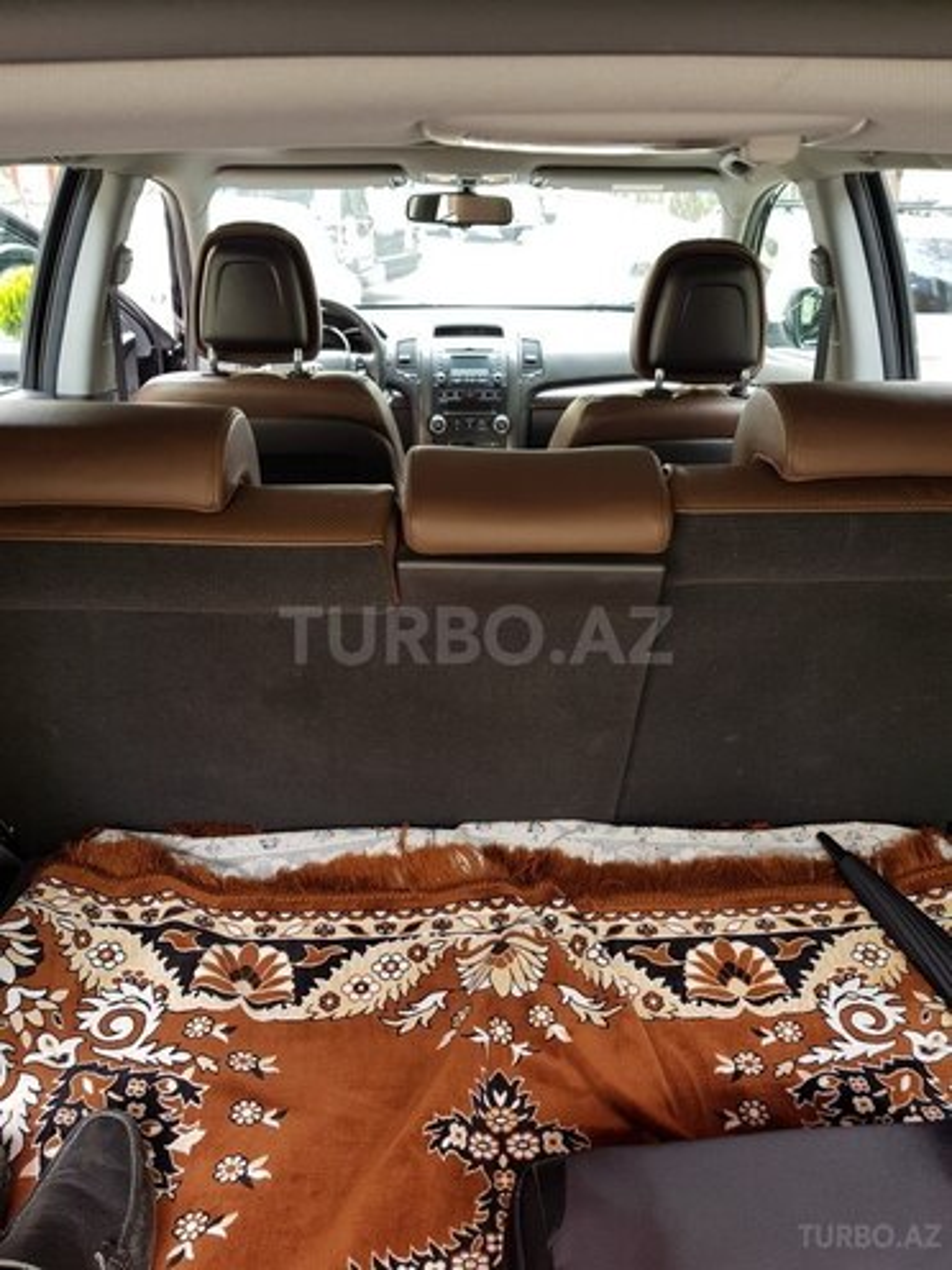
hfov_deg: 53.1
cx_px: 476
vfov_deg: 67.3
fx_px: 953
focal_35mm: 26
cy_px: 635
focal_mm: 4.2
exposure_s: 1/50
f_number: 1.7
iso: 50
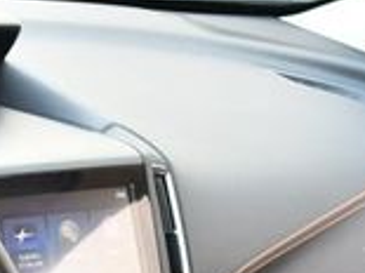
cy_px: 468
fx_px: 1675
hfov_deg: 11.7
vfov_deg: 9.0
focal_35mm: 159
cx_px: -240
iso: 800
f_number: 3.8
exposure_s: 1/160
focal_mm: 20
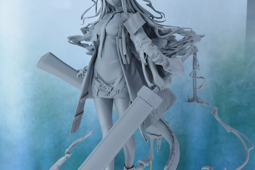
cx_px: 113
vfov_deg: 15.0
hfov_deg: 22.4
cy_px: 104
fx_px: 645
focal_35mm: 91
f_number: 8
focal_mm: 36
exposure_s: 1/200
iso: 640
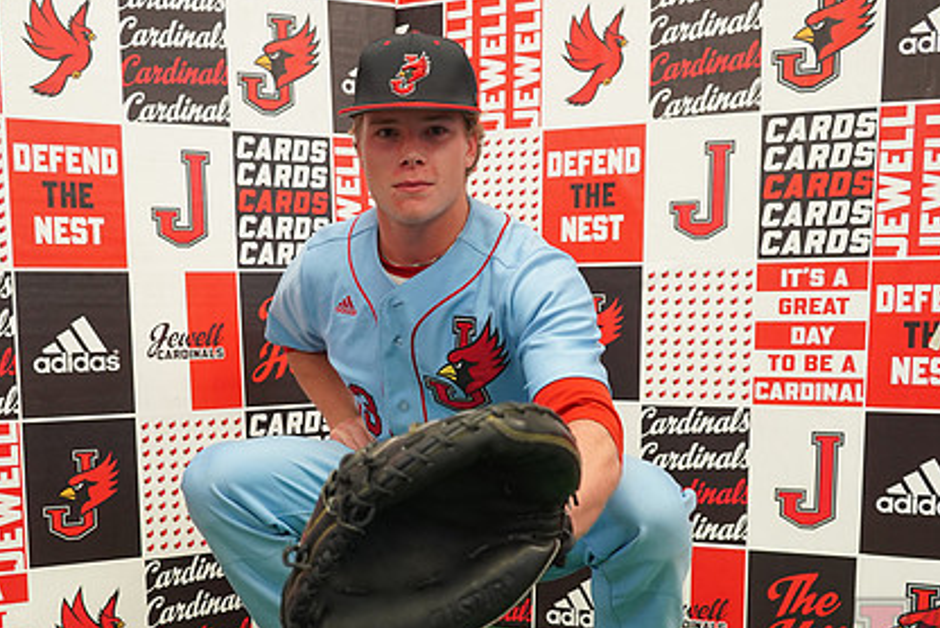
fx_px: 1019
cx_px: 395
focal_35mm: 39
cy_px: 421
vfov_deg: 33.9
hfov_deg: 49.3
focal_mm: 28
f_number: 4
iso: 2500
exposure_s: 1/160
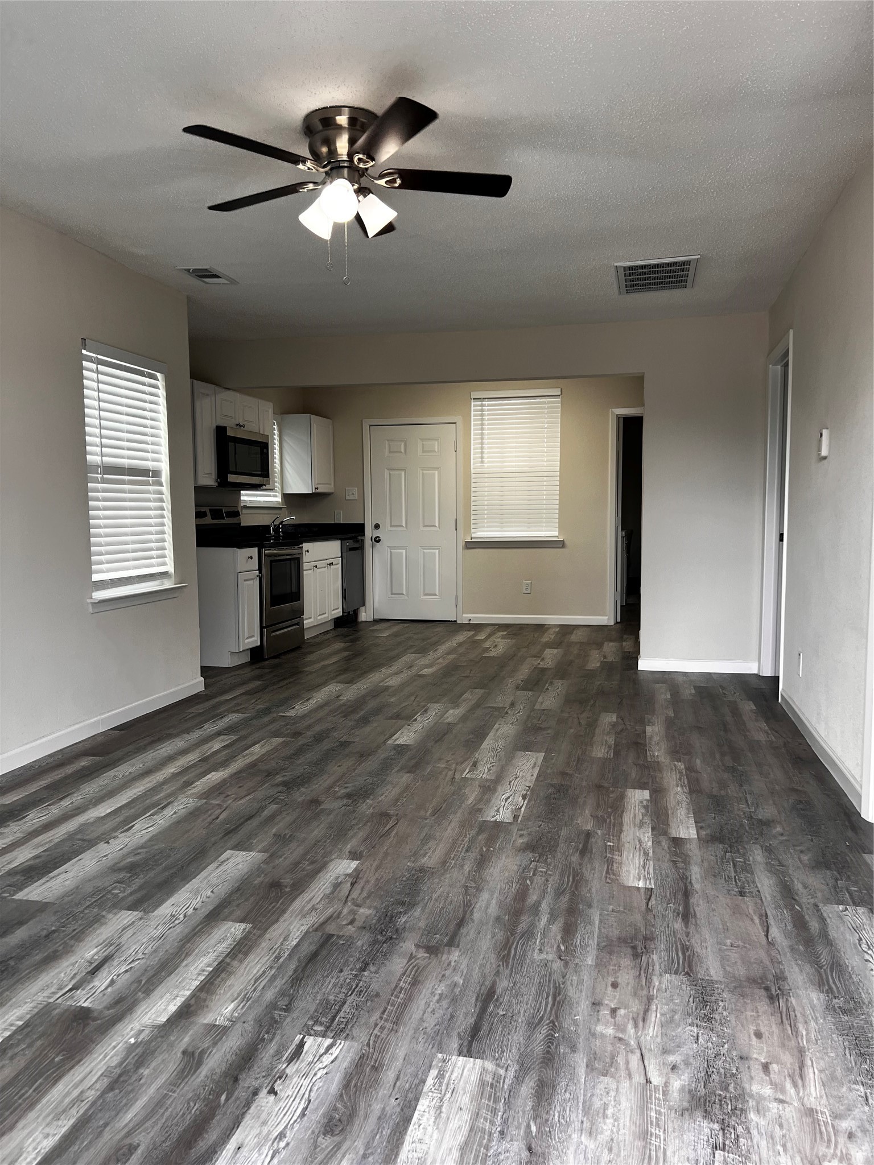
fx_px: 875
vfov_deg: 67.3
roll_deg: +0.8
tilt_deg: -4.0
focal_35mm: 26
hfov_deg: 53.1
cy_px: 582
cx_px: 437
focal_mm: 5.7
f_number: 1.5
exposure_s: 1/157
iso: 50
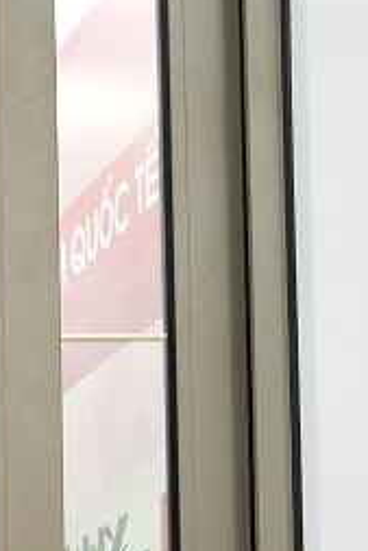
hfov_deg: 7.1
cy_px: 852
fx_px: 2727
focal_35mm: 178
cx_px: -643
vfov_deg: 11.1
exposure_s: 1/100
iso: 1600
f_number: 6.3
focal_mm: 32.2
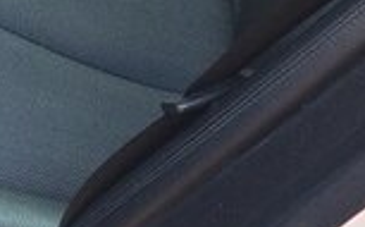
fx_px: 1321
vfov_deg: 9.2
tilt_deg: -32.9
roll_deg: +4.5
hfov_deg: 15.4
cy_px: -219
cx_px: -21
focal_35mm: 133
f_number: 2.2
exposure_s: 1/50
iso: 40
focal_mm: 4.15
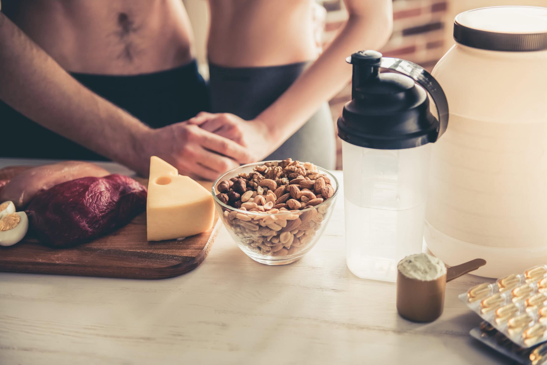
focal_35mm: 50
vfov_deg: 27.0
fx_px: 760
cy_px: 182
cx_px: 274
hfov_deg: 39.6
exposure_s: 1/200
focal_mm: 50
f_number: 2.8
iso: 1000
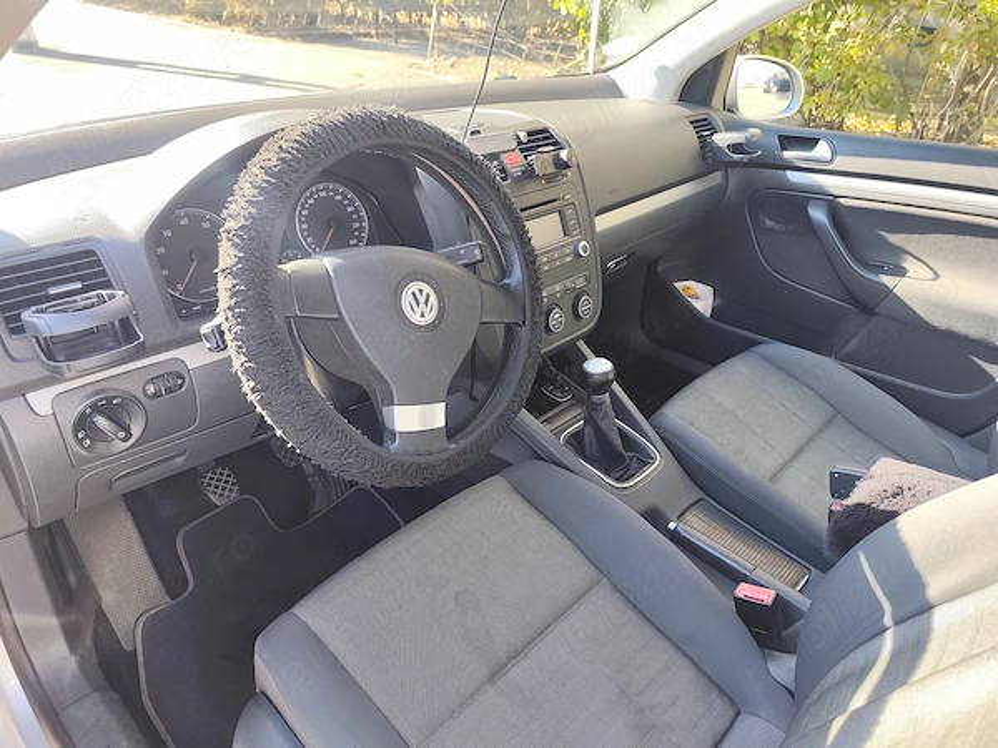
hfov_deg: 73.9
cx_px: 499
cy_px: 374
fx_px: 663
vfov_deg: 58.9
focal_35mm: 23
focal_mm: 6.19
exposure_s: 1/100
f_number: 1.65
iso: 80
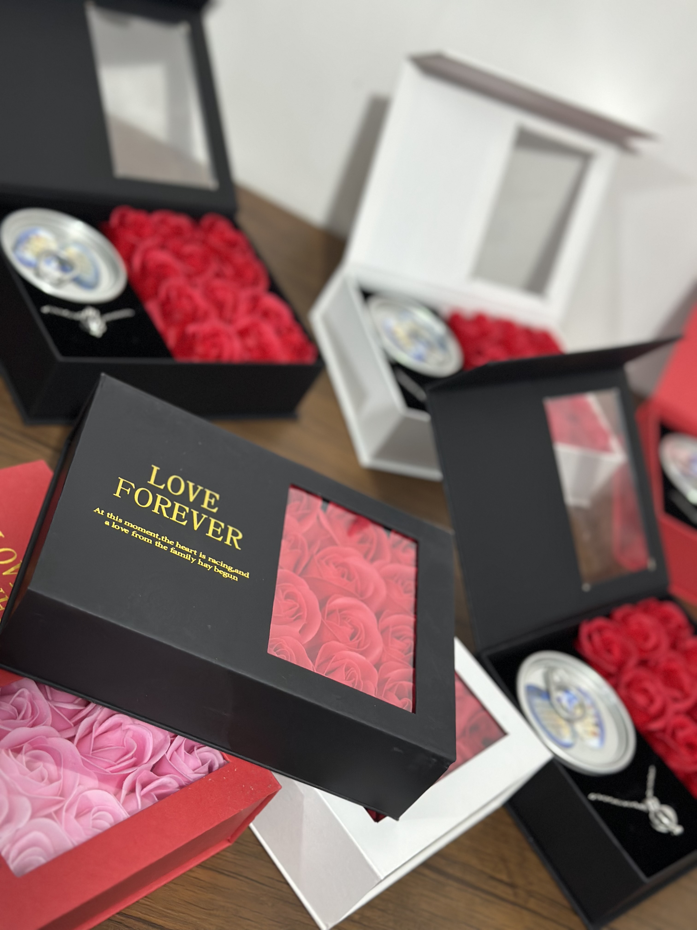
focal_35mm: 48
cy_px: 465
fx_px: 1289
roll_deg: -36.5
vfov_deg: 39.7
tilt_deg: -35.0
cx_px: 348
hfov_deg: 30.3
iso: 250
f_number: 1.78
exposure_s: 1/33
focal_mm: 6.86
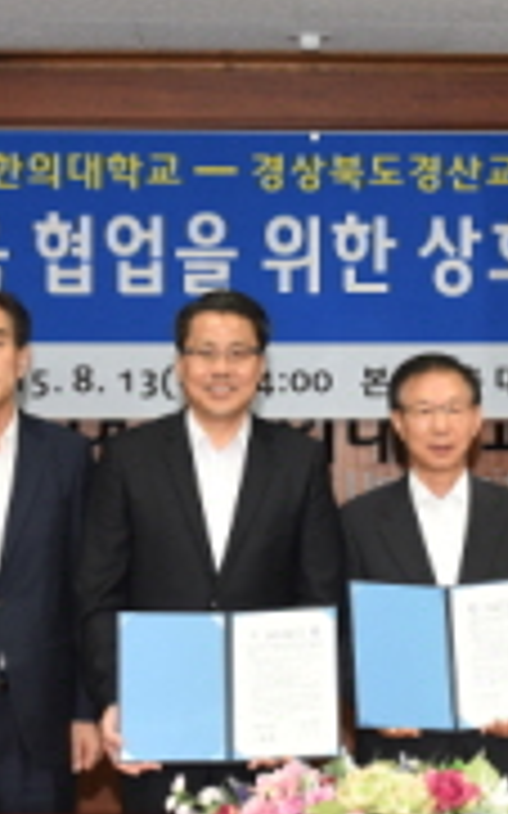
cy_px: 456
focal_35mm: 90
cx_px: 319
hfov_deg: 14.5
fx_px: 1995
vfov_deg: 23.0
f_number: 5.6
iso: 720
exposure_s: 1/60
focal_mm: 32
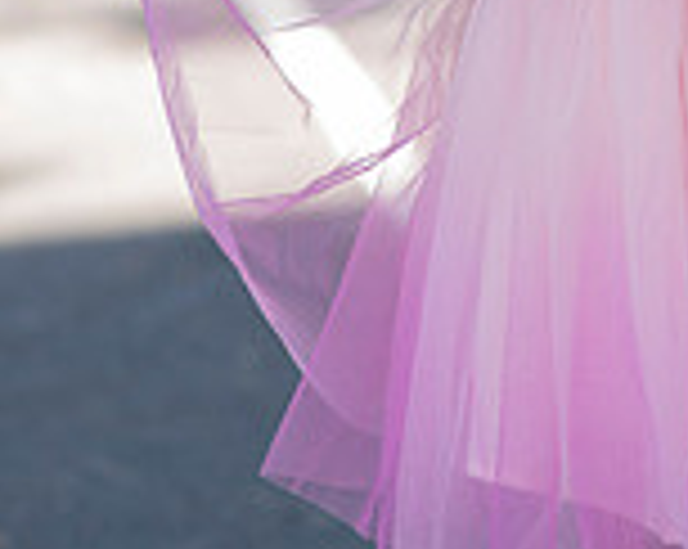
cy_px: -454
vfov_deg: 6.4
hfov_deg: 8.2
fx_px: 4779
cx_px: 634
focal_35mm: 235
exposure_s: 1/200
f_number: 4
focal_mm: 85
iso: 500
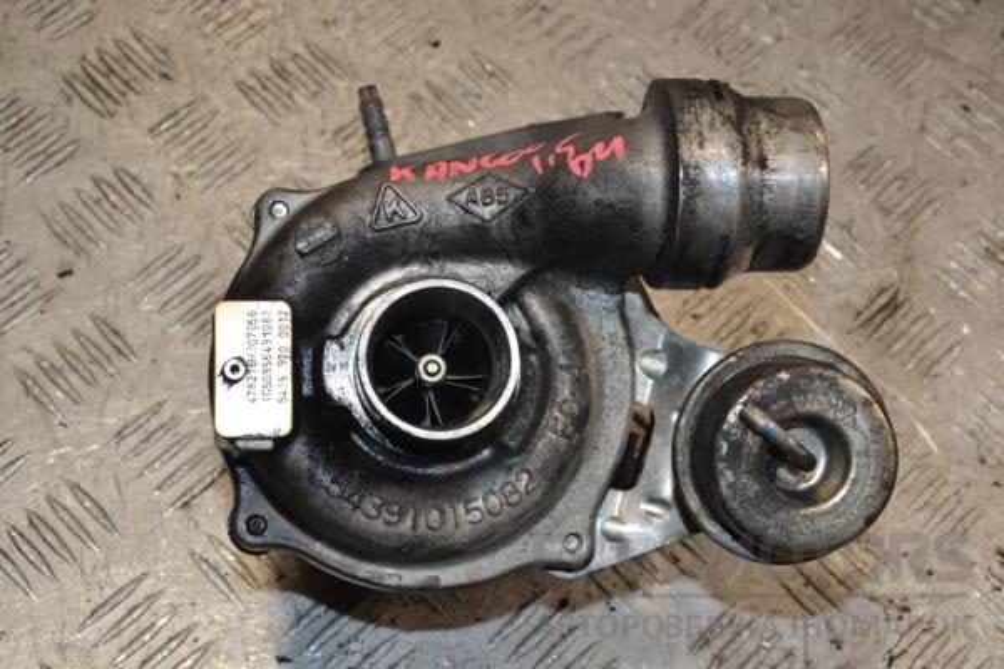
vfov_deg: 21.6
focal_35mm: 63
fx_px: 1757
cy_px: 334
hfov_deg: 31.9
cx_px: 502
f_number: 9
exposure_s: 1/200
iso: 800
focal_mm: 42
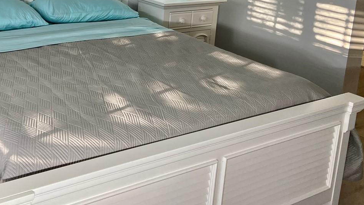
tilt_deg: -9.3
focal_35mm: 48
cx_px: 73
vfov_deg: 23.5
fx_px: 463
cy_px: -15
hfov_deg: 41.1
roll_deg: -3.4
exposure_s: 1/120
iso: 64
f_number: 1.5
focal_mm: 5.7
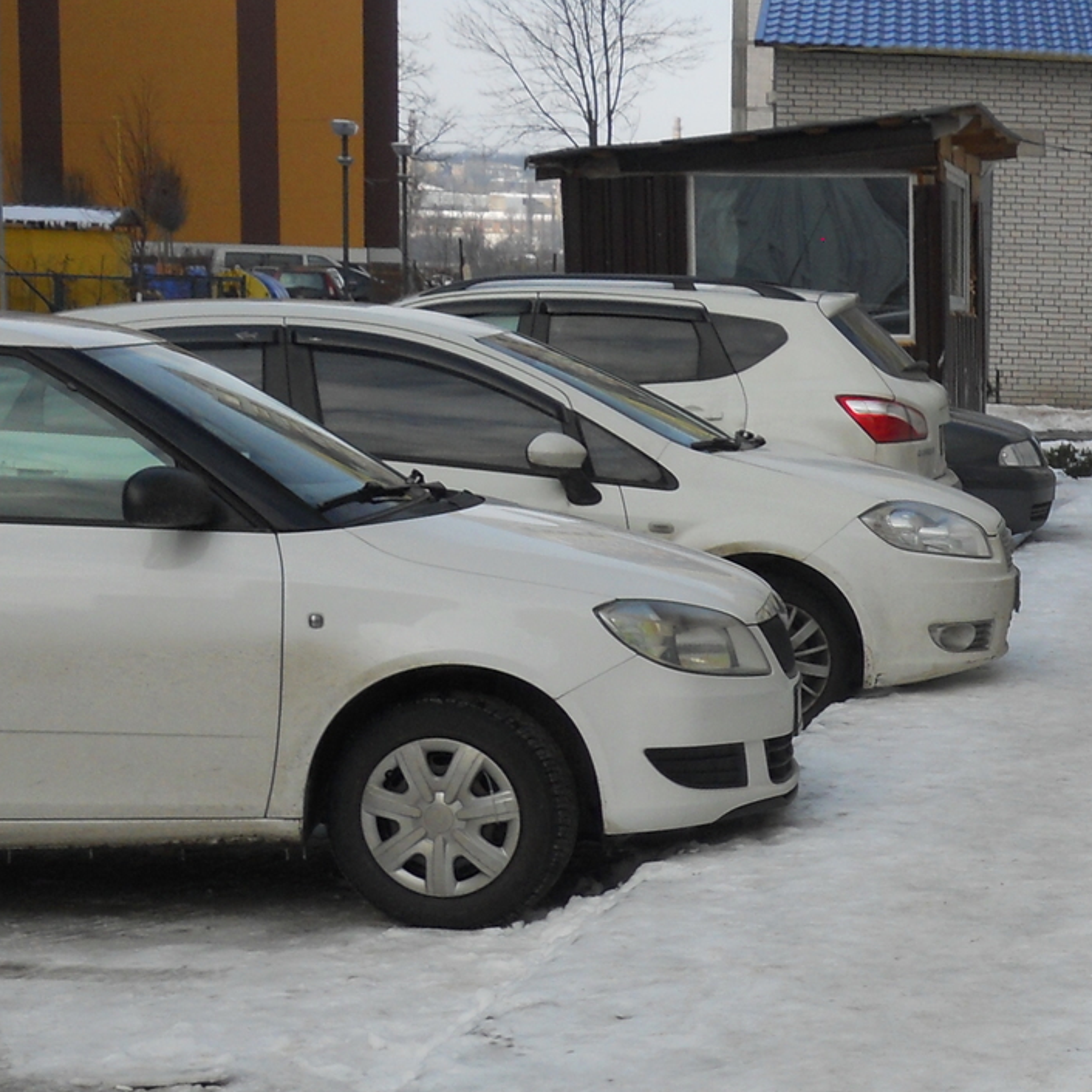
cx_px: 1233
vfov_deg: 21.1
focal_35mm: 82
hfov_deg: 20.1
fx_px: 2927
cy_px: 664
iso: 80
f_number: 2.8
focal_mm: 5.7
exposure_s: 1/640
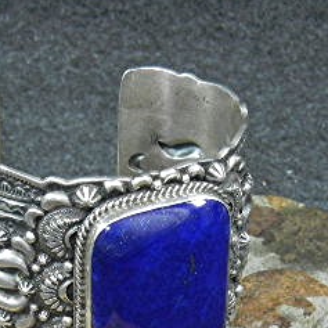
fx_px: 1737
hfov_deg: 10.8
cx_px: 84
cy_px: 307
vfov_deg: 10.7
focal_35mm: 162
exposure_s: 1/30
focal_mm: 12.2
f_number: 4.1
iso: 602
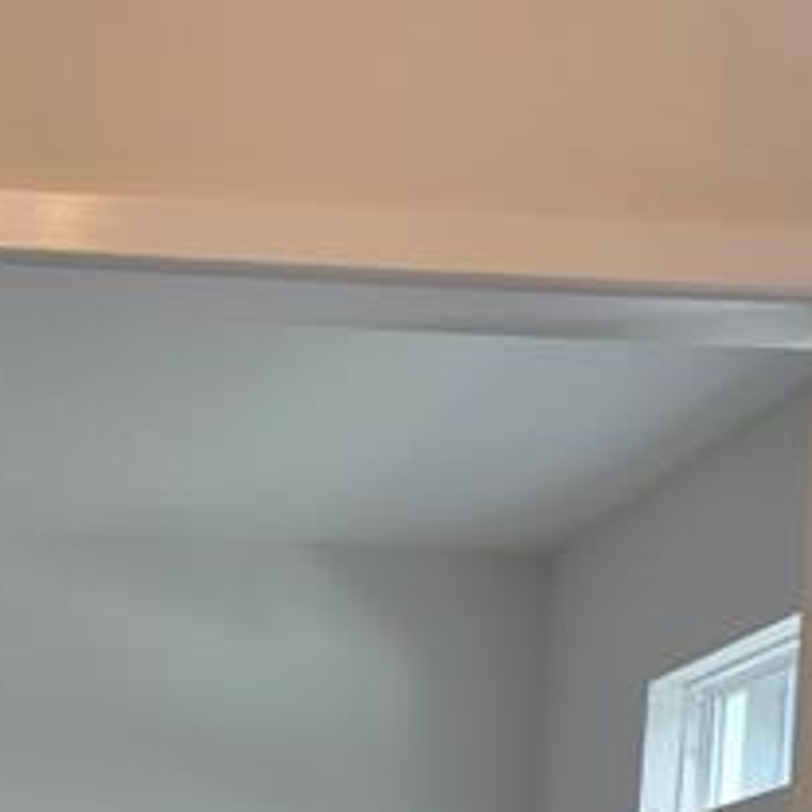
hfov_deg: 21.8
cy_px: 1429
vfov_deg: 18.5
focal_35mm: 75
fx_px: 1990
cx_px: -90
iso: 64
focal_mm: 6.5
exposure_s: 1/120
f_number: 1.4
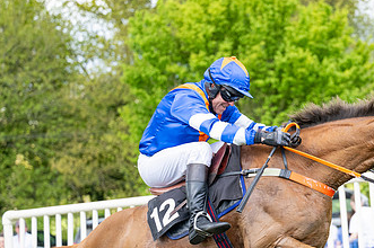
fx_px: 1484
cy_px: 222
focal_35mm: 143
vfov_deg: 9.5
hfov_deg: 14.3
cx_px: 262
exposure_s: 1/2000
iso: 400
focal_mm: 70
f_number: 2.8
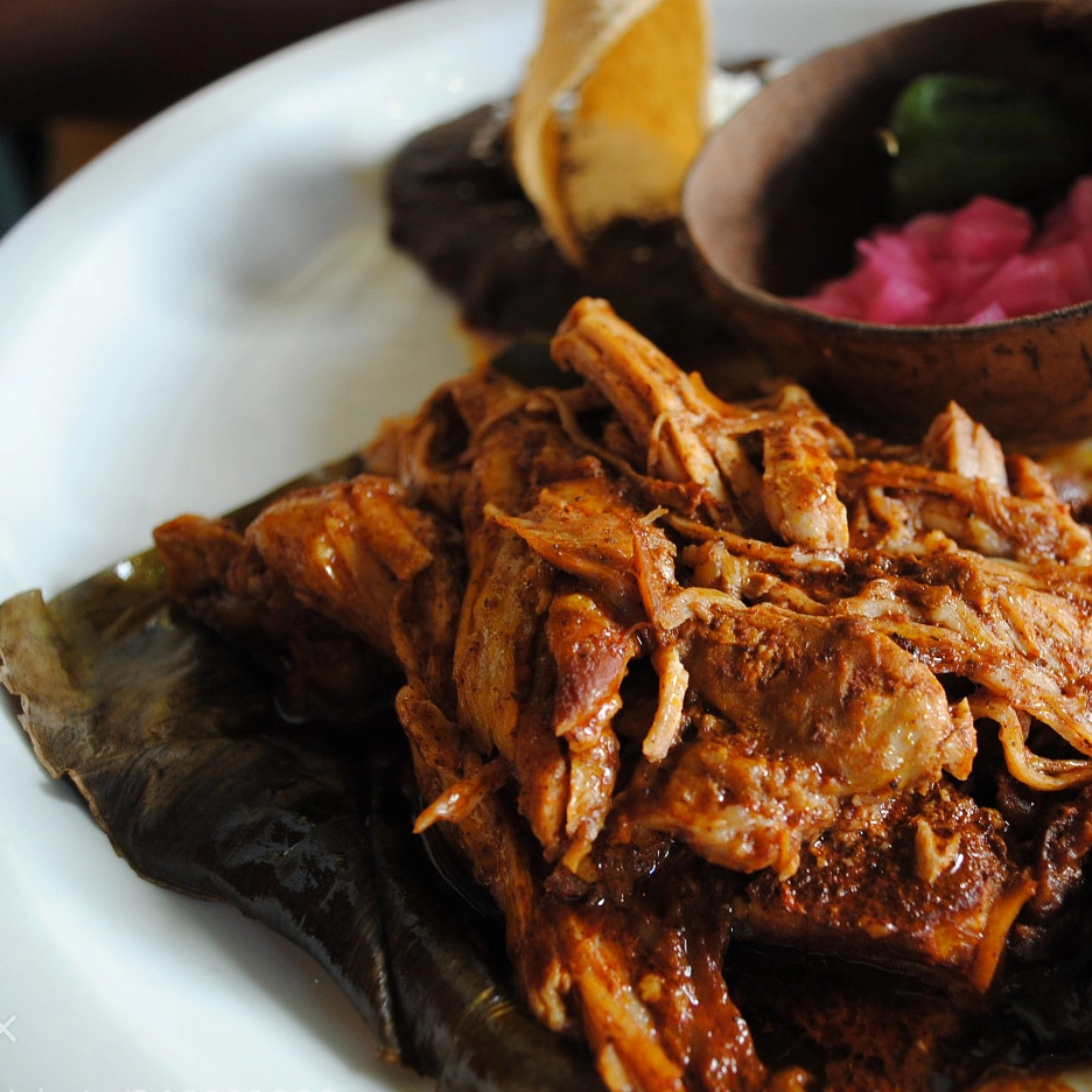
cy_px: 570
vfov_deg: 35.3
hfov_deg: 35.2
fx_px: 1713
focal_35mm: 48
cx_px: 660
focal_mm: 22
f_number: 3.8
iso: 200
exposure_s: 1/10
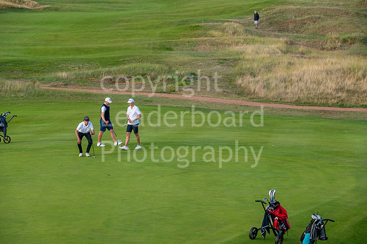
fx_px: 1528
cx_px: 184
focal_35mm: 150
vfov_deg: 9.1
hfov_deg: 13.7
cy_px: 122
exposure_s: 1/125
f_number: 8
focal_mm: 150
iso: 100
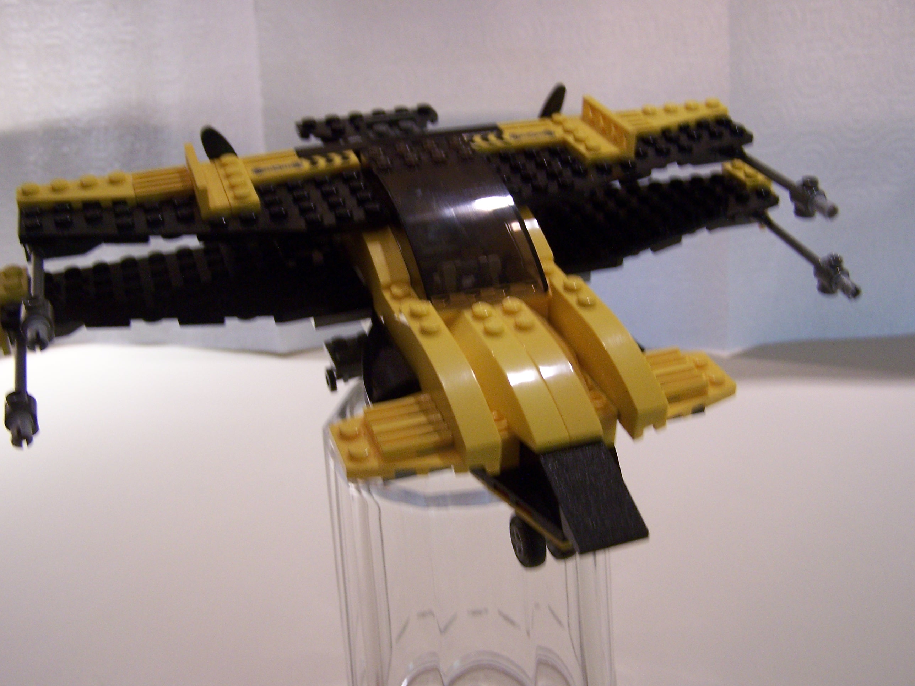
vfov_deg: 37.7
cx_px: 458
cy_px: 343
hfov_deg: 49.0
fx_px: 1004
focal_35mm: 38
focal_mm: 6.3
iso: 140
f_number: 2.8
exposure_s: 1/15
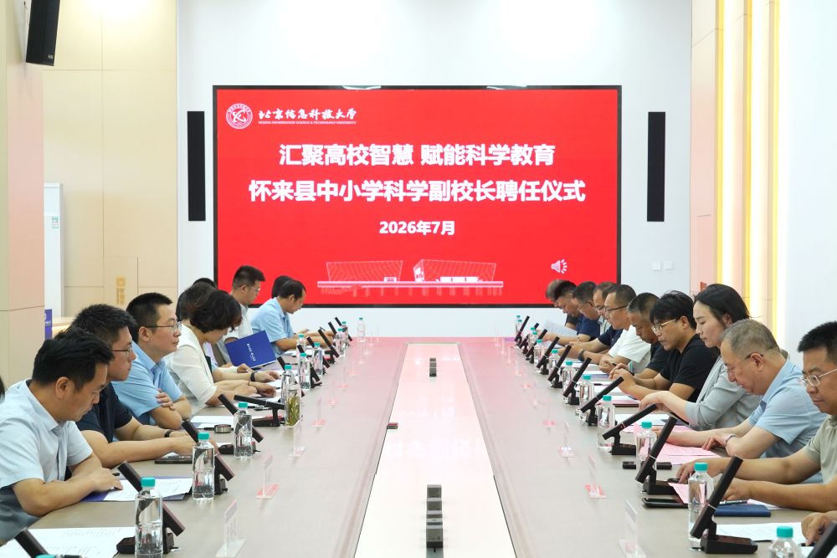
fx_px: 1302
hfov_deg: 35.6
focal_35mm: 56
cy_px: 279
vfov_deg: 24.2
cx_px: 418
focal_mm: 56
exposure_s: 1/160
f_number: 8
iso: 2000
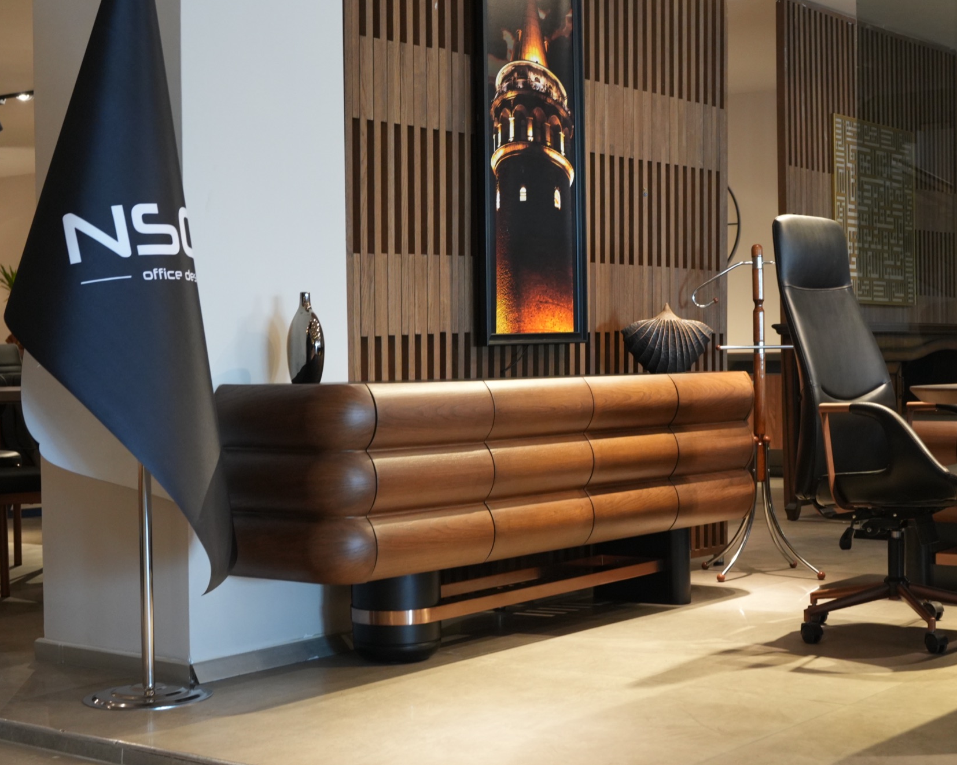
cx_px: 575
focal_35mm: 60
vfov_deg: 25.6
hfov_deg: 31.6
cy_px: 381
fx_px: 1687
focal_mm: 35
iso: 1600
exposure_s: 1/80
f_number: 4
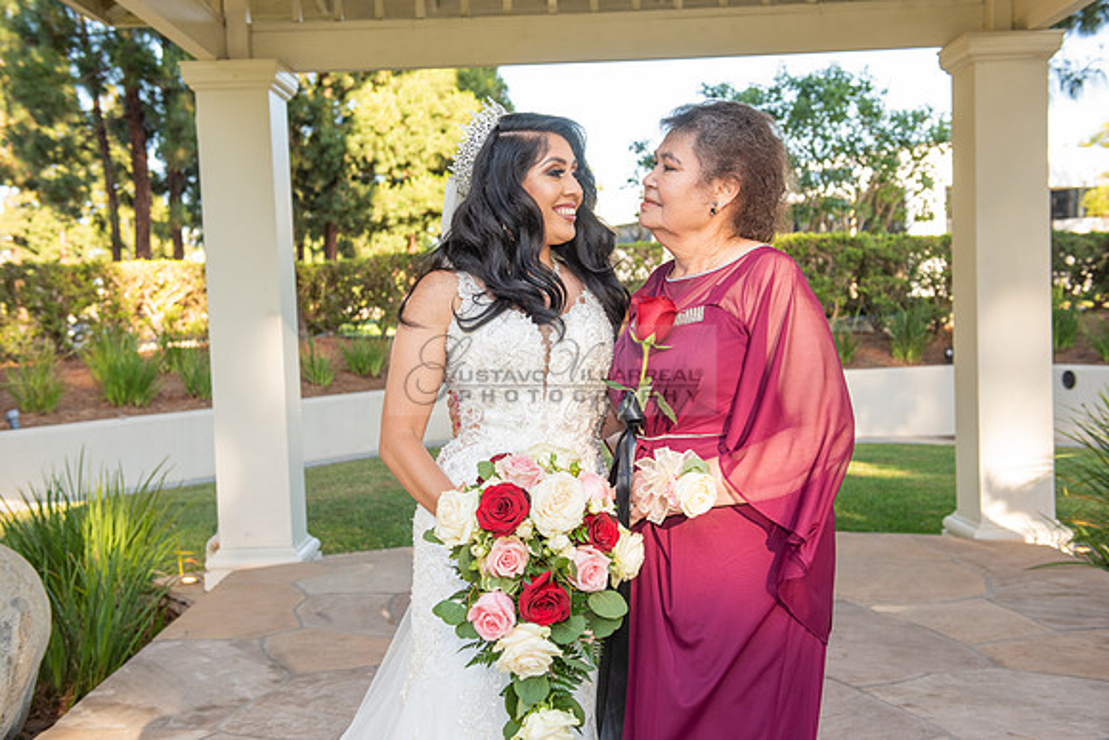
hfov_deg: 46.4
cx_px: 554
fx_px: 1294
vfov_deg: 31.9
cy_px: 370
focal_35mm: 42
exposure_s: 1/200
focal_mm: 42
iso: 400
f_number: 5.6
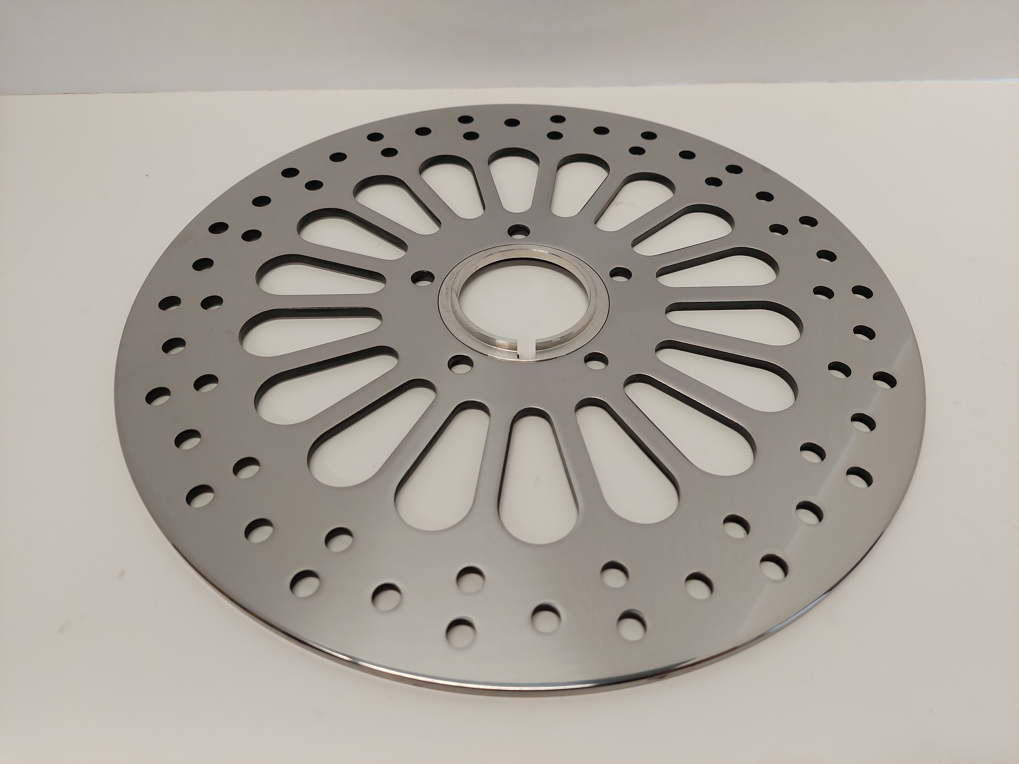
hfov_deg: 71.6
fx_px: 706
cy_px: 382
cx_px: 510
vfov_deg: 56.8
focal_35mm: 24
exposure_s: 1/120
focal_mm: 5.23
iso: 125
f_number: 1.8
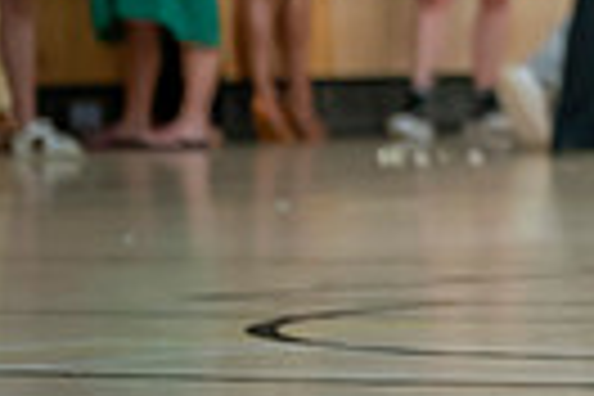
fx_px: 8794
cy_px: -420
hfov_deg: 3.8
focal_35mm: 533
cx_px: 1333
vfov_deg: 2.6
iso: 3200
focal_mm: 98
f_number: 2.8
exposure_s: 1/400
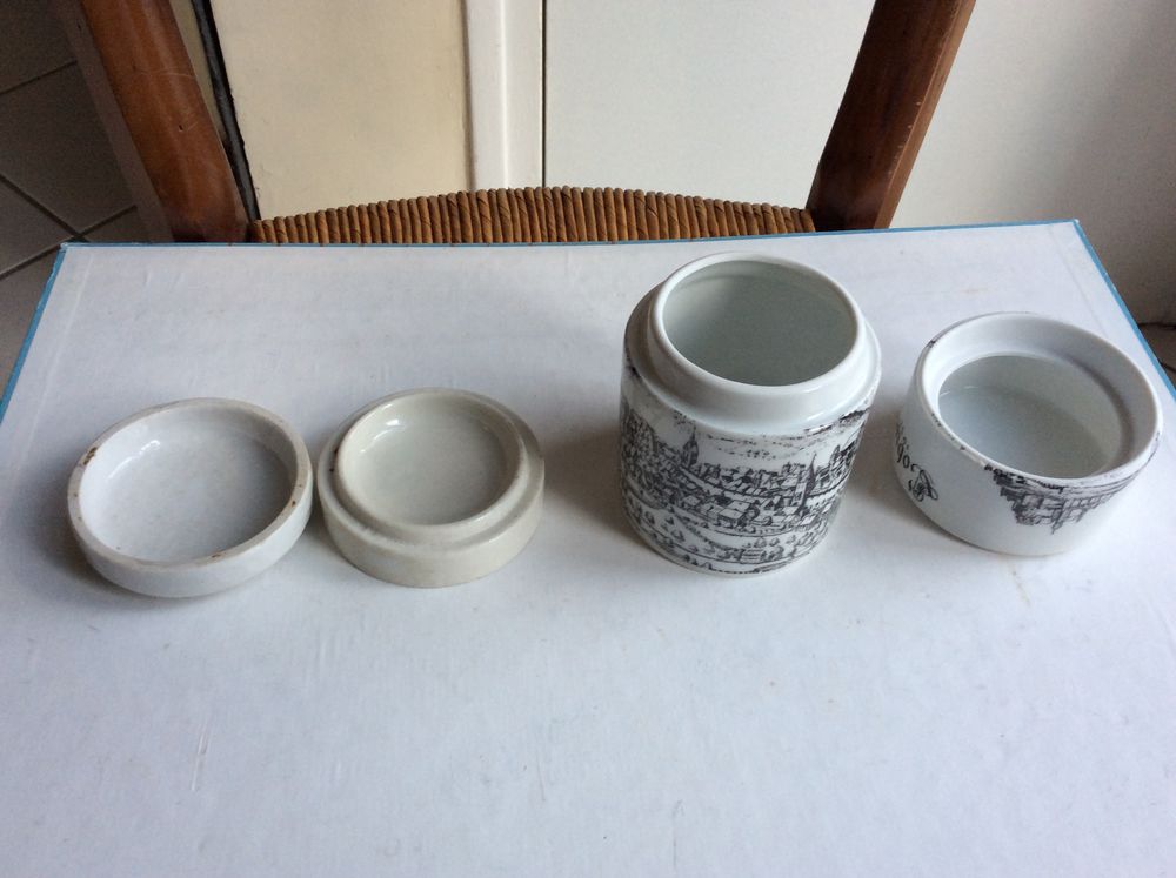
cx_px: 588
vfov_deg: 44.1
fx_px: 1086
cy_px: 439
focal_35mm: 32
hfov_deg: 56.9
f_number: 2.4
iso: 40
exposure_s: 1/33
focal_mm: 3.3
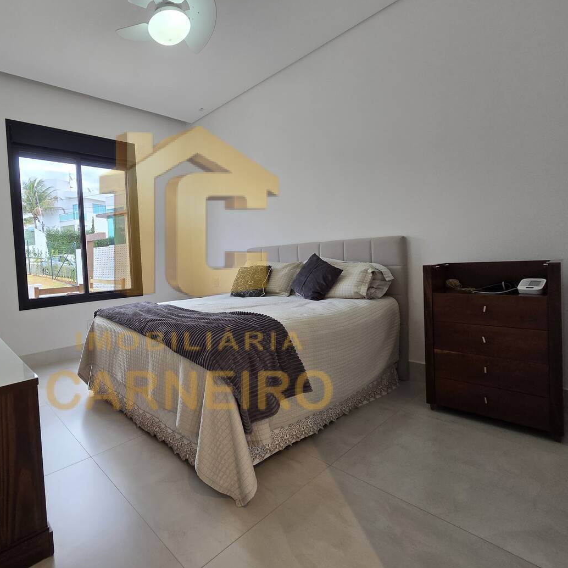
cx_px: 186
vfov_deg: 87.4
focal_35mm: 16
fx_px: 297
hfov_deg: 84.2
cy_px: 273
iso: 80
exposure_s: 1/60
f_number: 2.2
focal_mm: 2.2
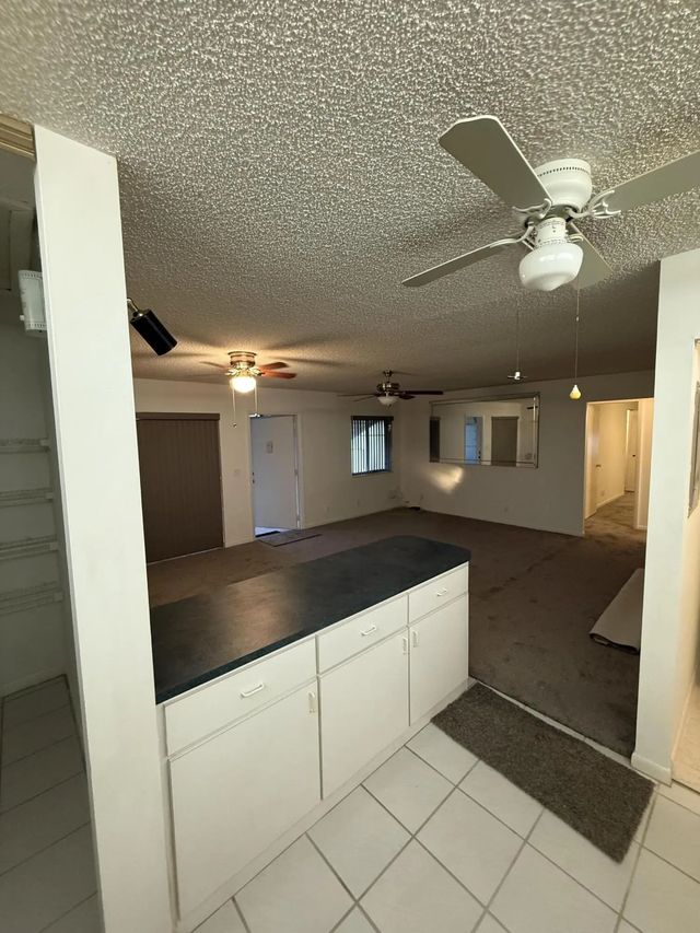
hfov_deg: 85.7
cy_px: 466
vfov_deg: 102.1
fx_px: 377
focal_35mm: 14
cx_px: 350
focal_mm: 2.22
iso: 320
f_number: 2.2
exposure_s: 1/60
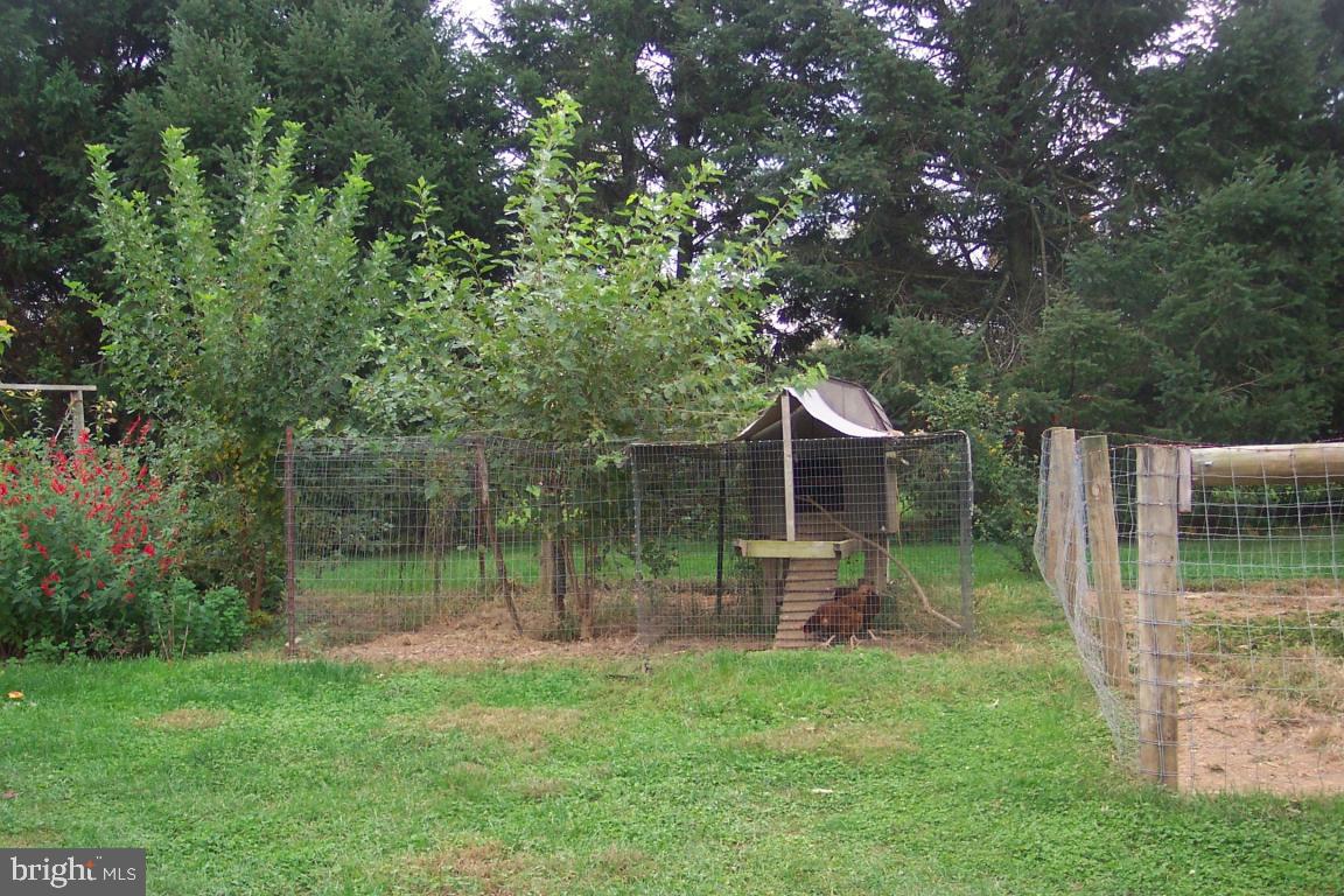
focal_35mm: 38
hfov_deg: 50.7
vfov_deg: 35.1
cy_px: 448
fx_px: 1419
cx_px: 672
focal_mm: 8
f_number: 2.8
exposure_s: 1/250
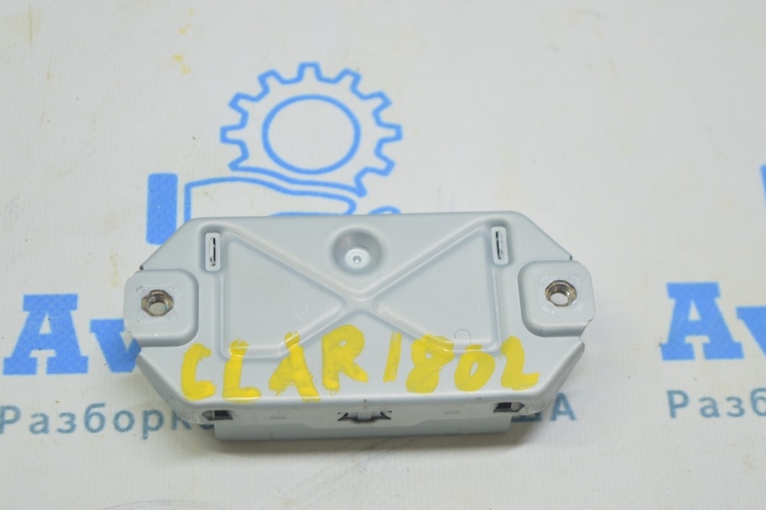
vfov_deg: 16.1
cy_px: 251
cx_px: 380
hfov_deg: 24.1
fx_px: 1797
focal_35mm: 85
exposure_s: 1/20
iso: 400
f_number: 5.6
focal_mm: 55
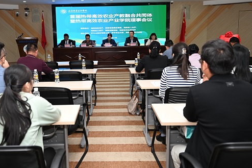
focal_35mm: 34
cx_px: 108
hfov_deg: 55.6
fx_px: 238
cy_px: 69
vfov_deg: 38.7
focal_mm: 24
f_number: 2.8
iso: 320
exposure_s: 1/100
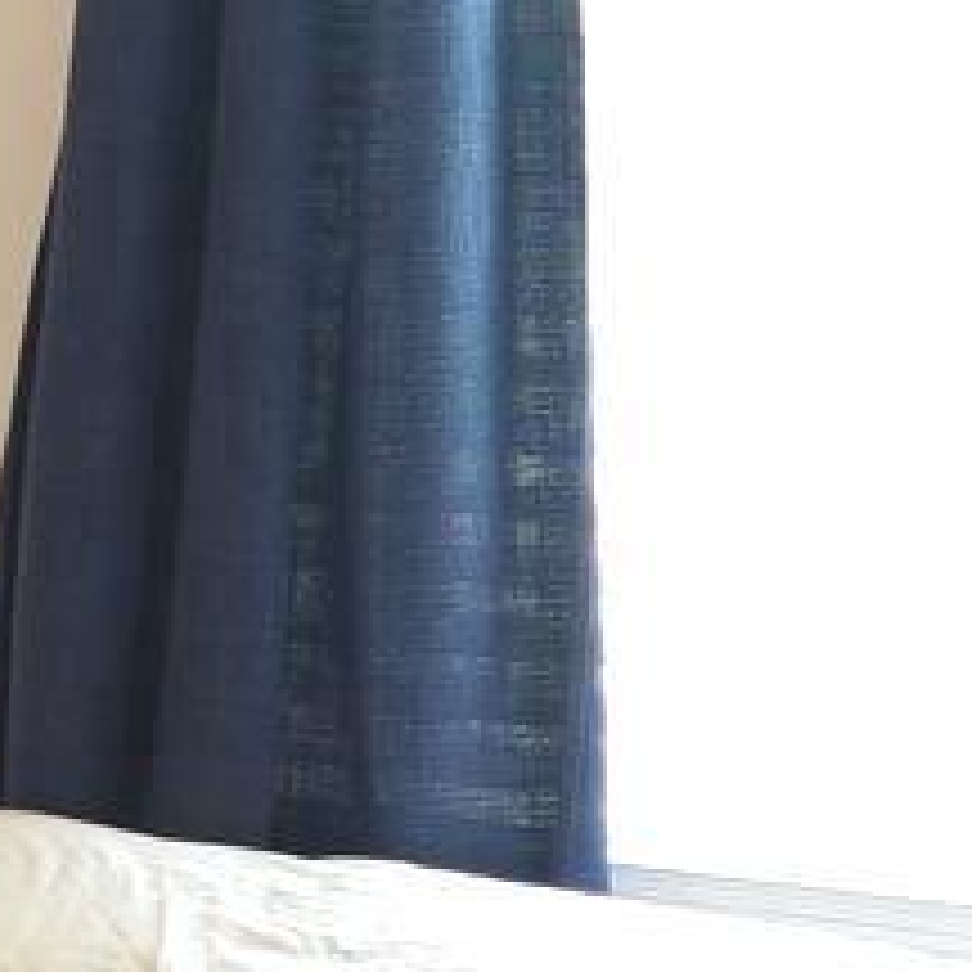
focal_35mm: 129
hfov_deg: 9.5
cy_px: 16
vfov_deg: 13.4
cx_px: -2223
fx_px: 4098
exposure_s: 1/6
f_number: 8
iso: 320
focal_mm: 16
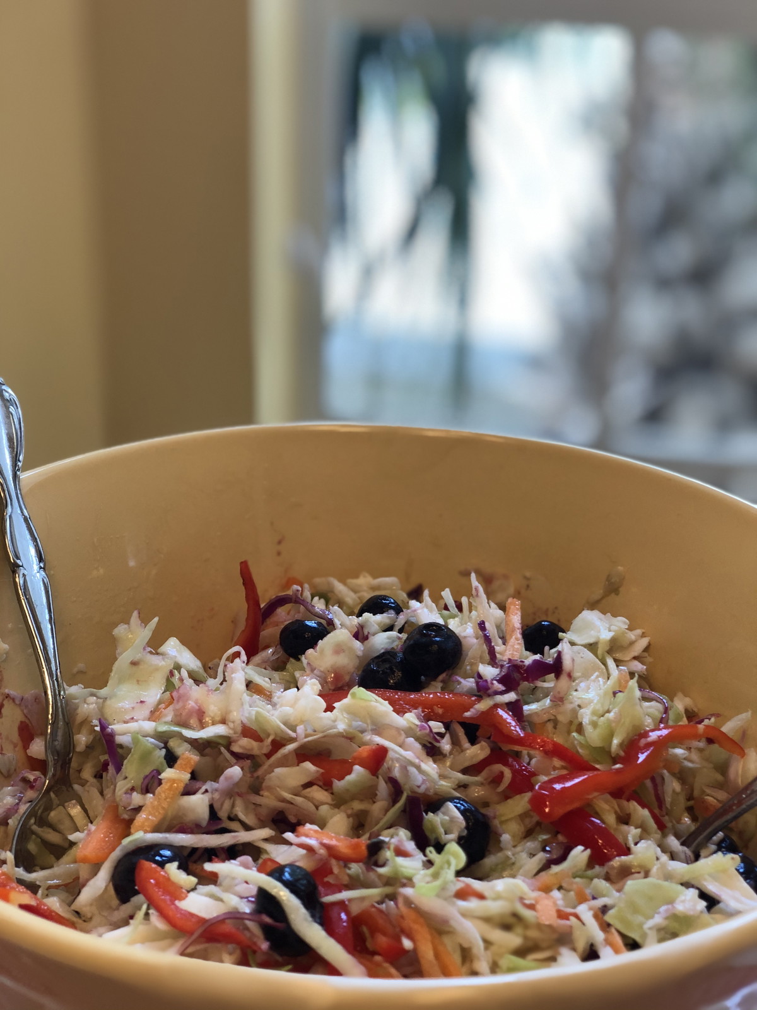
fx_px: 1516
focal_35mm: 52
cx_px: 378
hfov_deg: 28.0
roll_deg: -1.5
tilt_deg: -24.6
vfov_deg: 36.8
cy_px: 505
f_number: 2.4
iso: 40
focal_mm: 6
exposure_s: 1/60
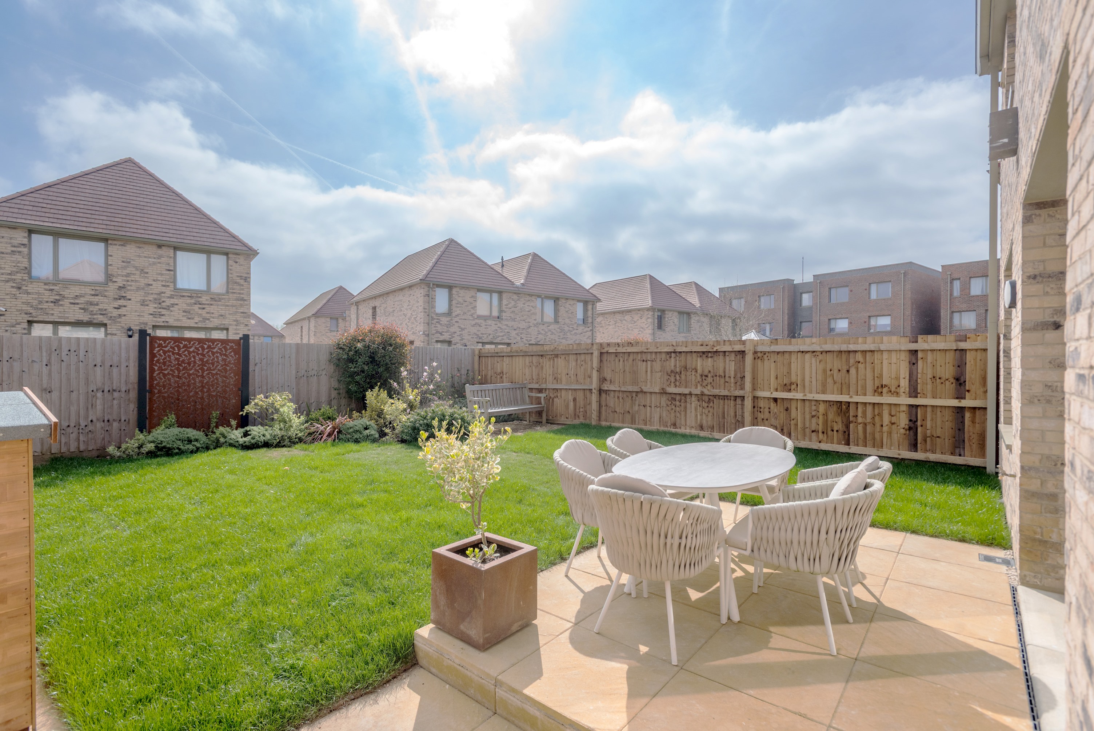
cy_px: 366
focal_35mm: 17
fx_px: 517
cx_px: 547
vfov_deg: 70.5
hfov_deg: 93.3
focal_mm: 17
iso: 200
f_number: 7.1
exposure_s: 1/1000
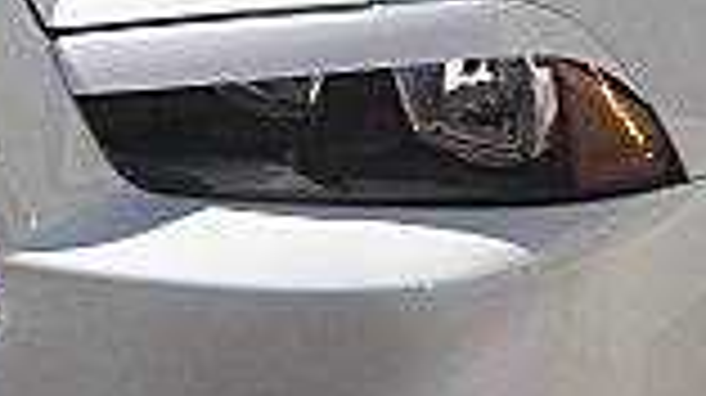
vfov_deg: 7.6
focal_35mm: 160
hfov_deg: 13.3
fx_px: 2993
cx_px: 724
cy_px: 130
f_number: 7.9
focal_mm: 6.3
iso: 50
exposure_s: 1/160
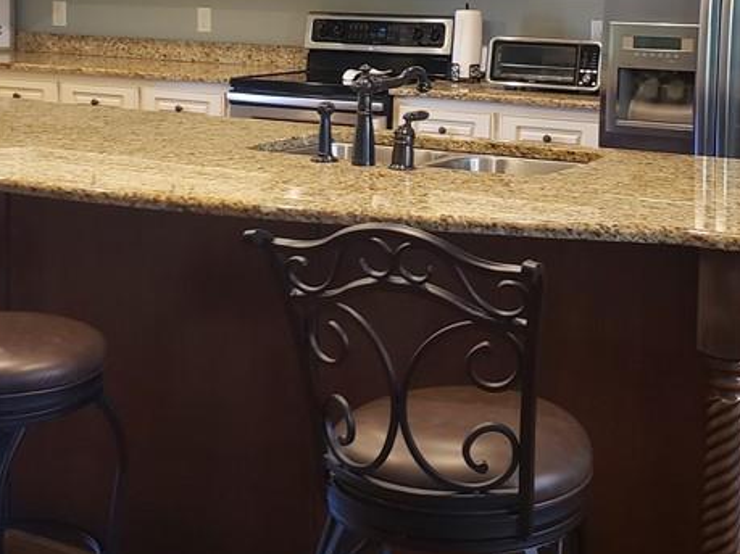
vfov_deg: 24.7
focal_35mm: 58
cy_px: 87
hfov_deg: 33.2
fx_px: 1240
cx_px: 413
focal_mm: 4.3
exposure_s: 1/24
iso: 250
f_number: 2.4
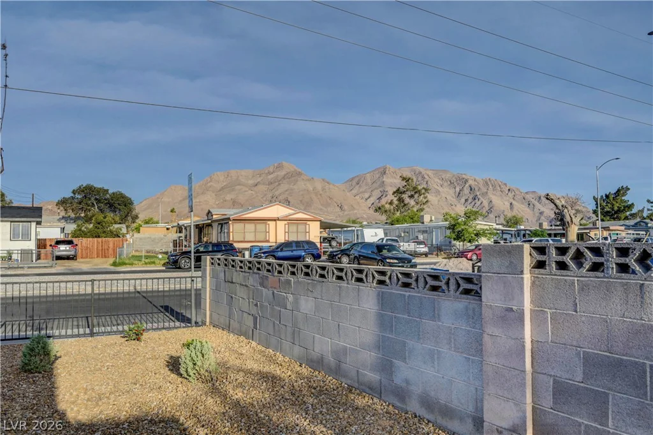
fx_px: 544
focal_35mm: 30
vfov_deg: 43.5
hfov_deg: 62.0
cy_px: 218
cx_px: 326
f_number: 8
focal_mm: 30
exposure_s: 1/1000
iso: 800
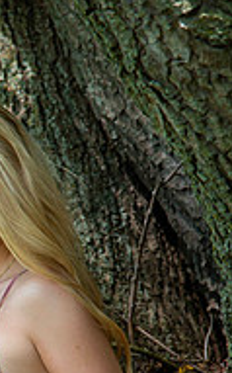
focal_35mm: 288
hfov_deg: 4.5
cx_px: -57
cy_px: 361
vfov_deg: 7.3
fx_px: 2920
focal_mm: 120
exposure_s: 1/160
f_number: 5.6
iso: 320
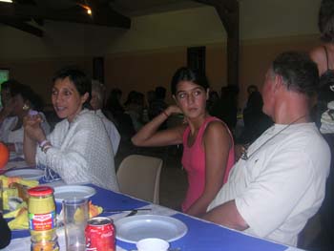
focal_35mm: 37
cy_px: 126
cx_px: 167
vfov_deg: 38.7
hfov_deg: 50.1
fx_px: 357
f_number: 2.7
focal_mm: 5.6
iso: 100
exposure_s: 1/60
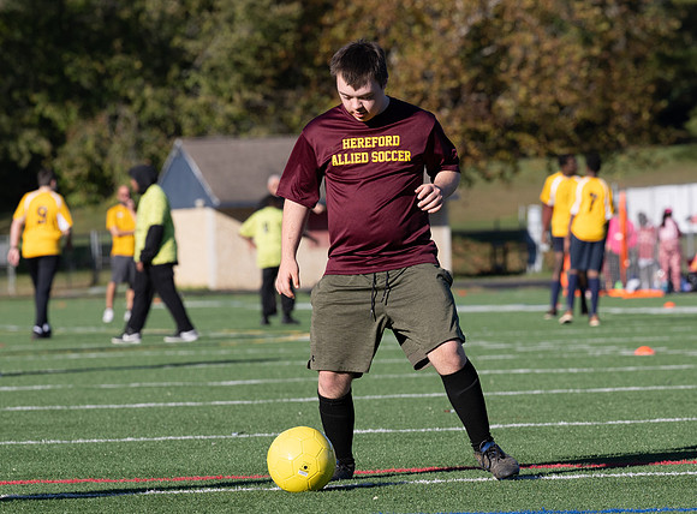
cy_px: 361
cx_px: 335
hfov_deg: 8.7
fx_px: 4584
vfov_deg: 6.4
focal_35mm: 229
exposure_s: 1/1600
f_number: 4.5
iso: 200
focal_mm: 120
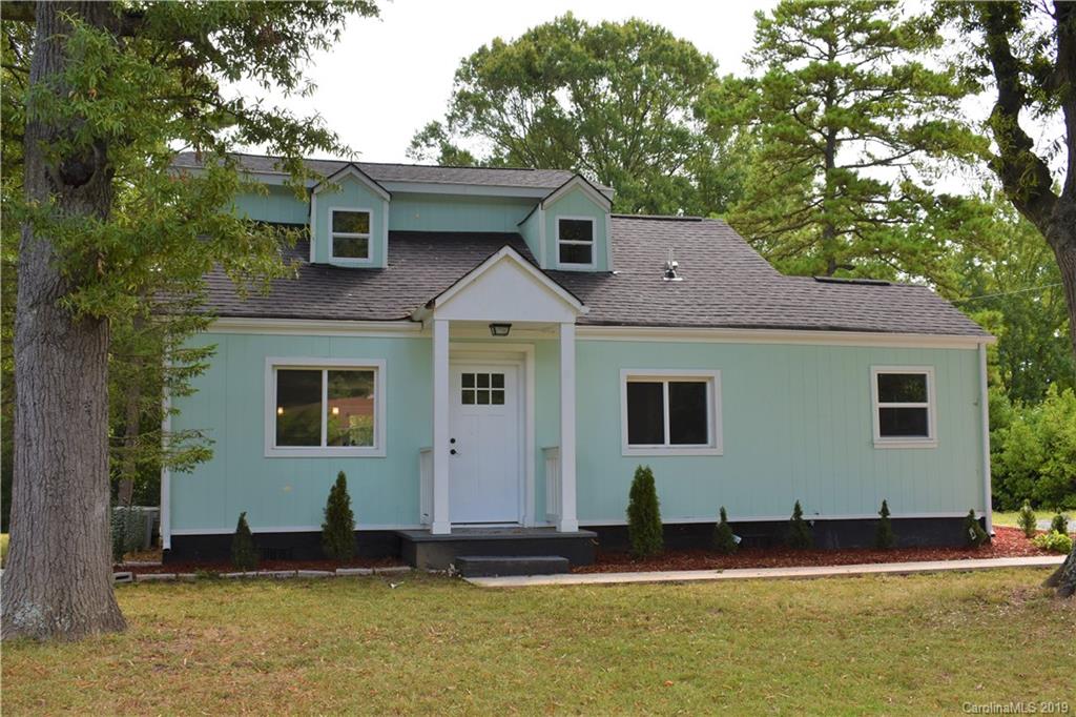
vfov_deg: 35.5
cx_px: 538
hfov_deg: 51.3
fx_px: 1120
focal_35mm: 38
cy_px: 358
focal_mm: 25
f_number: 8
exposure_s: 1/200
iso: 100
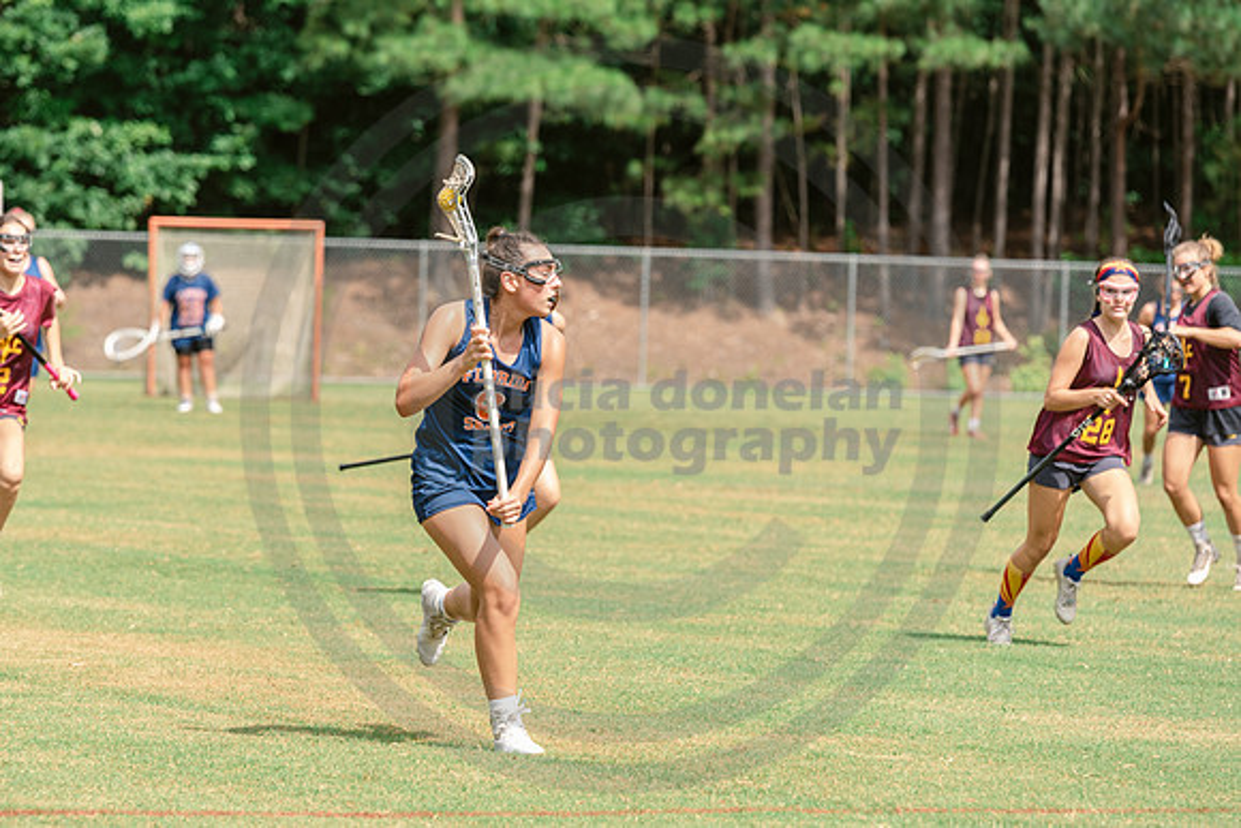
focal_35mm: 227
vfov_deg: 6.0
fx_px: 7836
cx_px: 518
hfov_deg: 9.1
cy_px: 451
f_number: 4.5
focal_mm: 195
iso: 250
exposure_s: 1/1250
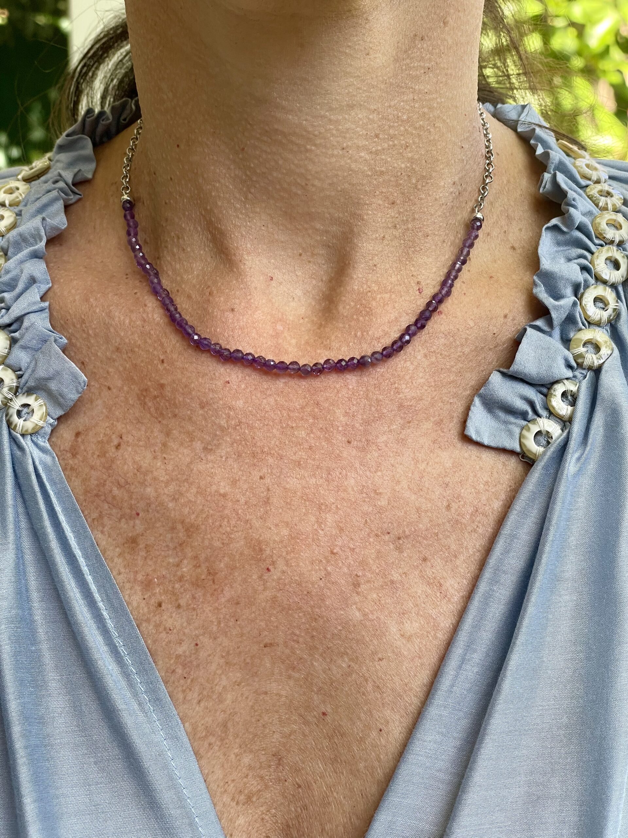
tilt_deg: -12.9
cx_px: 314
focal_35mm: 52
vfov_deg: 36.8
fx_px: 1258
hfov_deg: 28.0
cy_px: 419
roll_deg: -0.3
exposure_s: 1/99
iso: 50
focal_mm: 6
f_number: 2
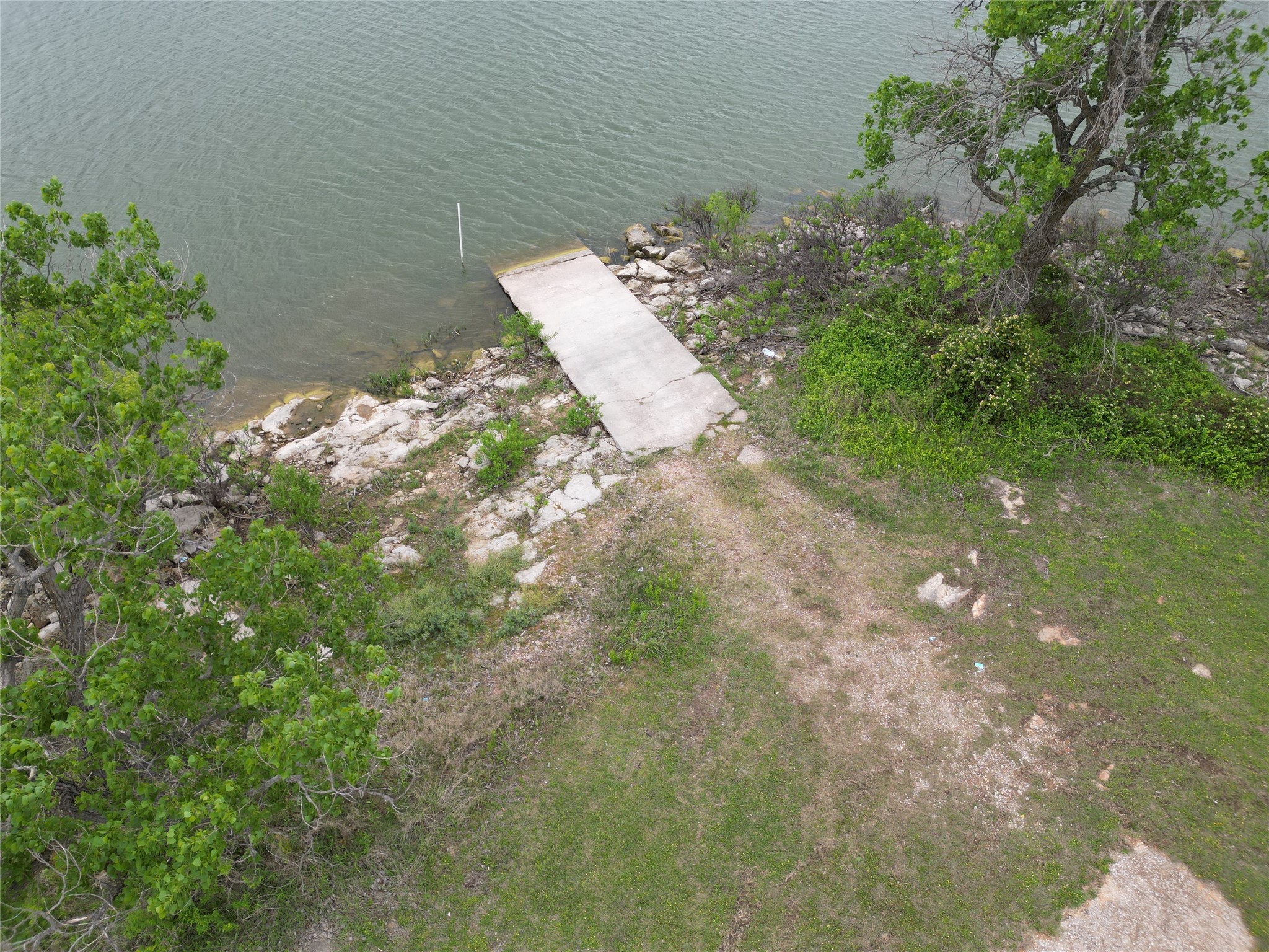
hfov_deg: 71.6
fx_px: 880
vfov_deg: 56.8
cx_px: 634
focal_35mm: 24
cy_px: 476
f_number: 1.7
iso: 100
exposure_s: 1/725
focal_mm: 6.72
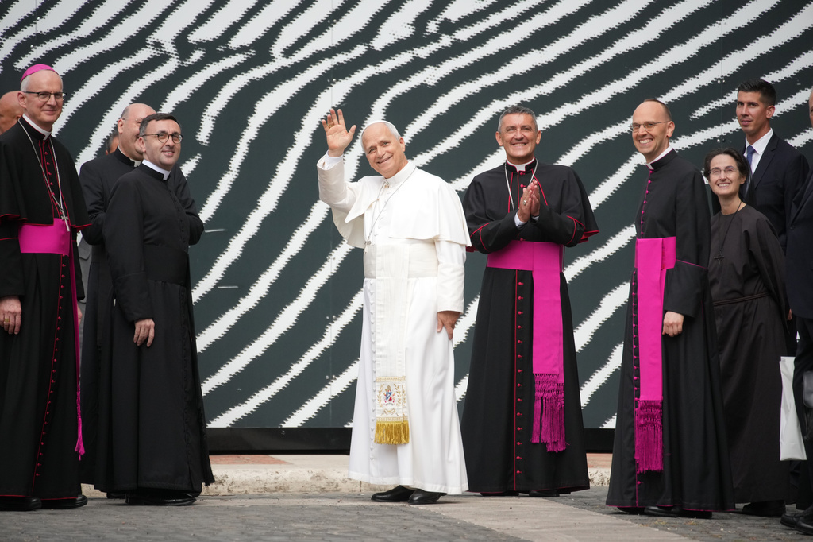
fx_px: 9030
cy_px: 271
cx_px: 406
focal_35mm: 400
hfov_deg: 5.2
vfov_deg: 3.4
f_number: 5.6
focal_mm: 400
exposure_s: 1/2000
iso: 2000
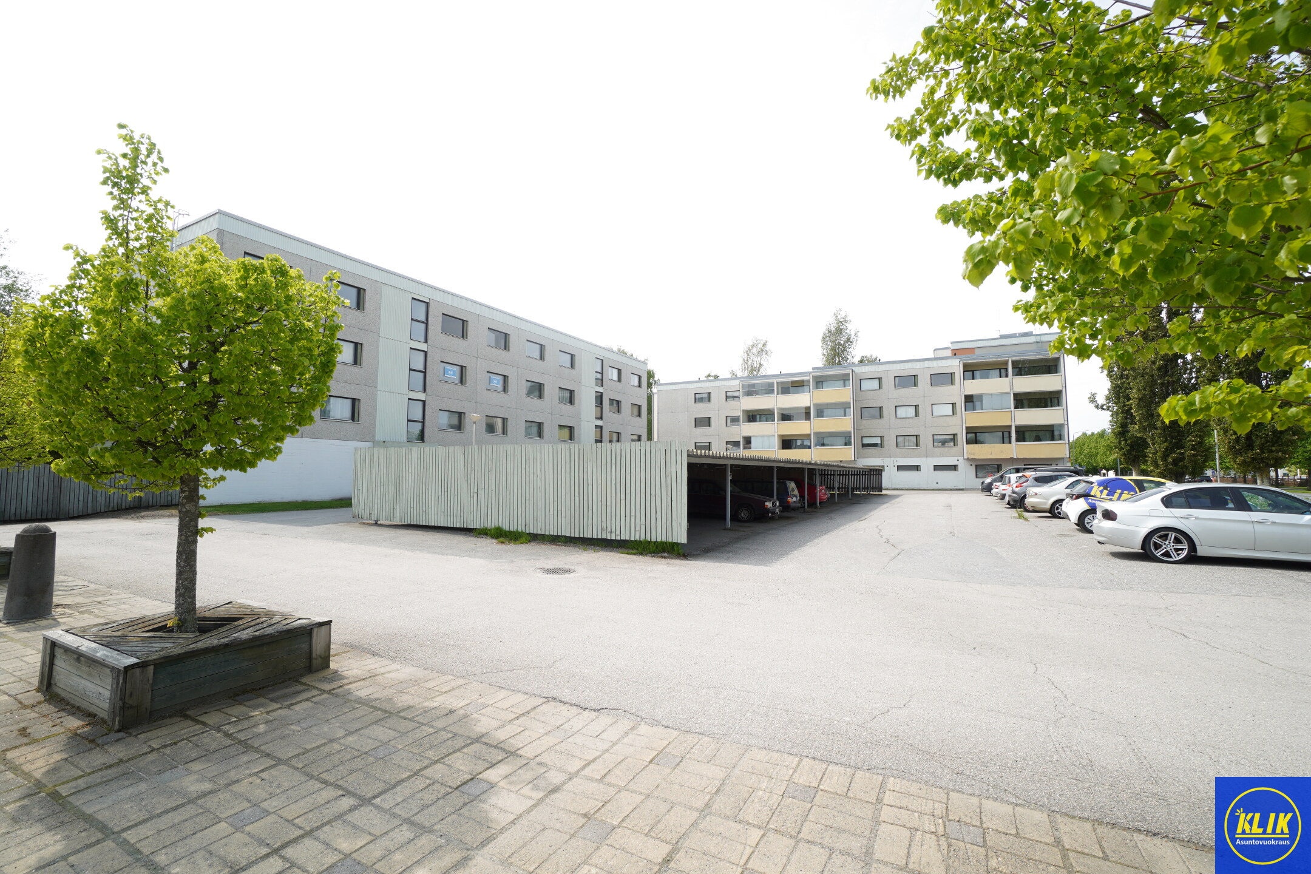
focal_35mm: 15
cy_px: 437
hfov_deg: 100.4
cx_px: 656
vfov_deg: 77.3
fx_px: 546
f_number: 8
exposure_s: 1/160
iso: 100
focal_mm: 10
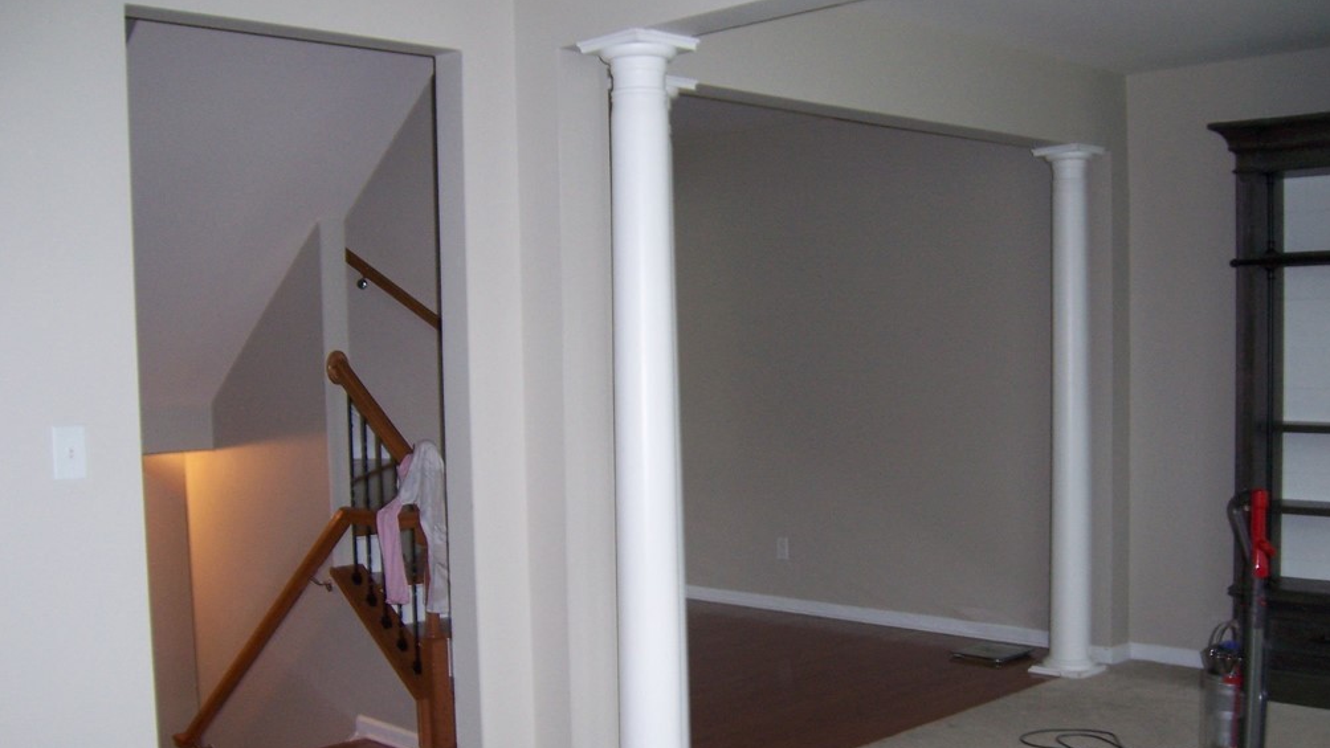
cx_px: 668
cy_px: 437
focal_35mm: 40
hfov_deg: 50.5
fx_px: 1411
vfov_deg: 29.7
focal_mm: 6.2
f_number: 2.8
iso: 125
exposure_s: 1/60
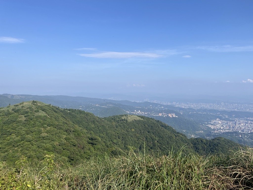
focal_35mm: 26
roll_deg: -1.0
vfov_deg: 53.1
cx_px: 126
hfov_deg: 67.3
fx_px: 190
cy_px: 95
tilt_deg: -0.7
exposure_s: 1/3623
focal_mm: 5.1
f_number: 1.6
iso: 50
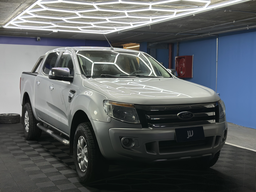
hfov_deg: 39.7
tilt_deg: -4.2
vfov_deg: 30.3
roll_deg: -0.1
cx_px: 128
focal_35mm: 48
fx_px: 355
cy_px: 96
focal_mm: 6.86
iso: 64
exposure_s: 1/127
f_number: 1.78
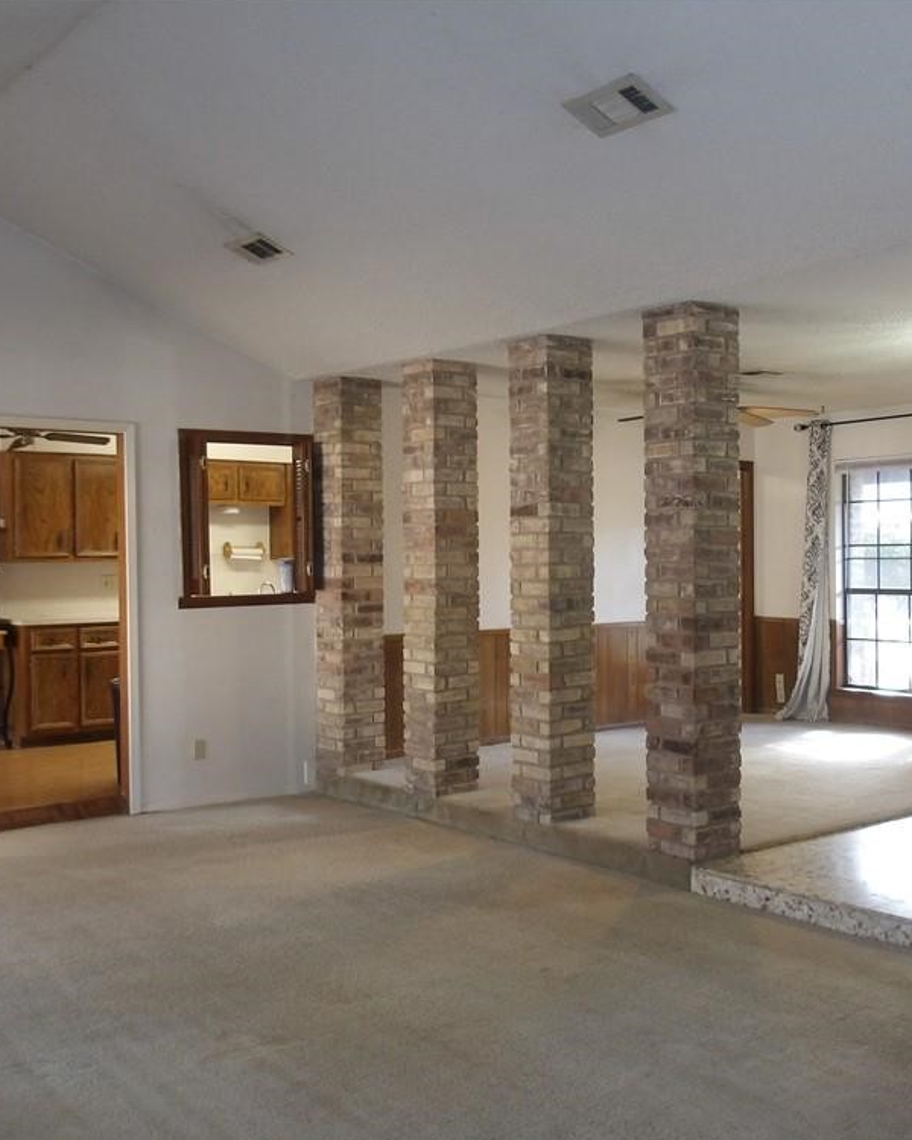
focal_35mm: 36
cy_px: 576
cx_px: 540
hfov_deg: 41.0
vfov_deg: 50.3
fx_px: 1215
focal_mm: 4.9
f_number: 3
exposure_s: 1/15
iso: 237
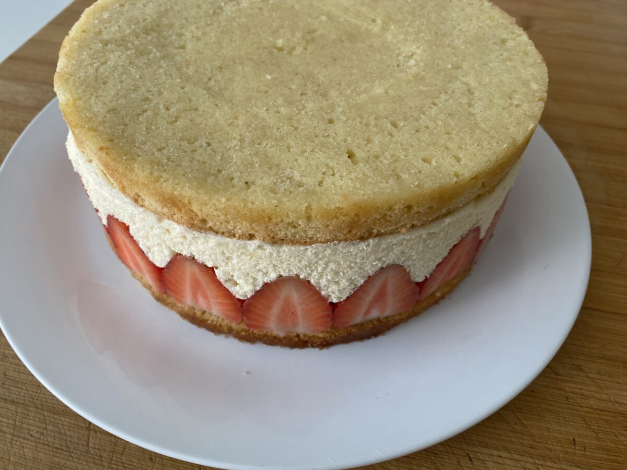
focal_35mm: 26
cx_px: 314
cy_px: 235
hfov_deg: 67.3
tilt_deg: -50.5
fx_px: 471
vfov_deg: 53.1
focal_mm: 4.25
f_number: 1.8
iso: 125
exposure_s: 1/116
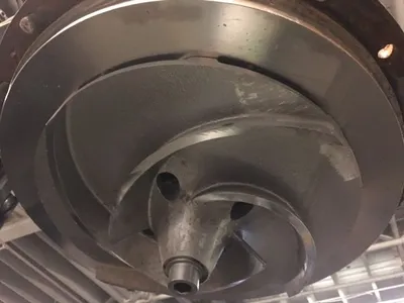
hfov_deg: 61.7
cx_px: 202
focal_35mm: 29
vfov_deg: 48.2
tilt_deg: +51.8
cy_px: 152
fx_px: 338
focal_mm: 4.15
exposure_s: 1/15
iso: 500
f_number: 2.2
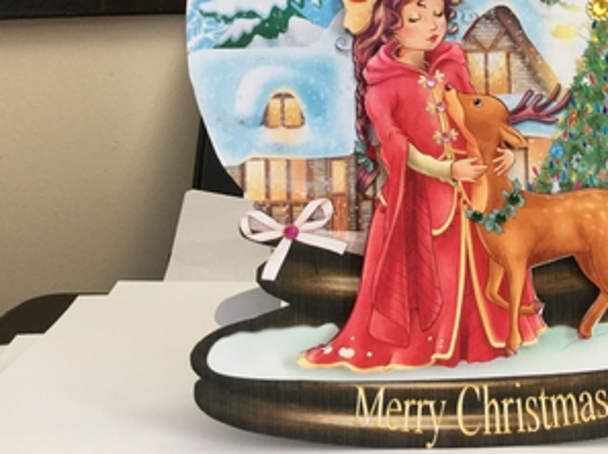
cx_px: 454
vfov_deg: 30.3
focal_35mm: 47
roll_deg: -0.2
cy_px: 116
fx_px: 825
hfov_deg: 39.4
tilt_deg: -11.8
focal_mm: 3.3
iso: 80
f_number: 2.4
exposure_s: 1/33
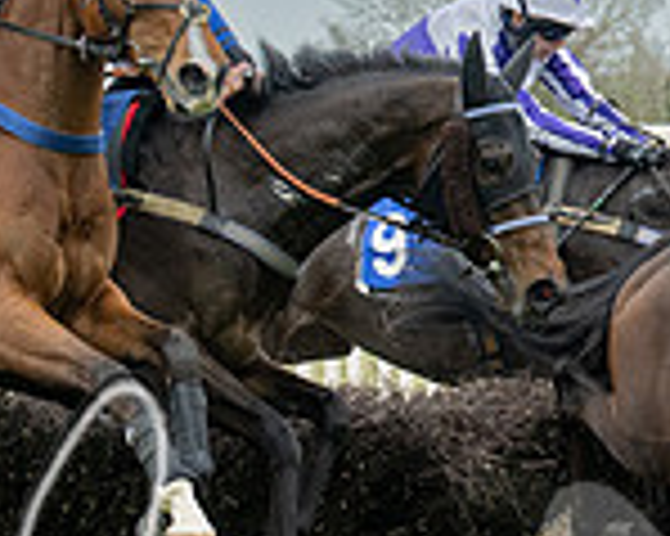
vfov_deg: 4.0
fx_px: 7570
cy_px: 462
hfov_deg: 5.0
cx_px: 953
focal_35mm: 382
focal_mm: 70
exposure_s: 1/1000
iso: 400
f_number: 5
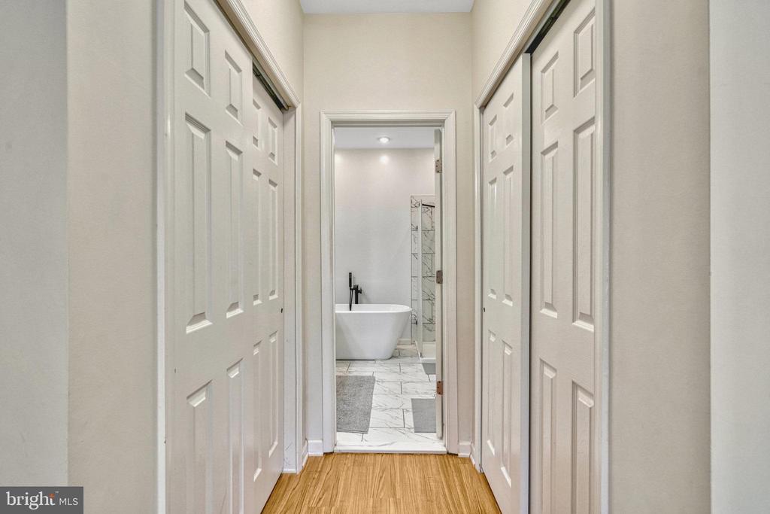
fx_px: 342
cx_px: 385
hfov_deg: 96.7
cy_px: 257
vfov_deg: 73.8
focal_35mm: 16
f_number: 8
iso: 1250
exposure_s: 1/100
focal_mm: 16
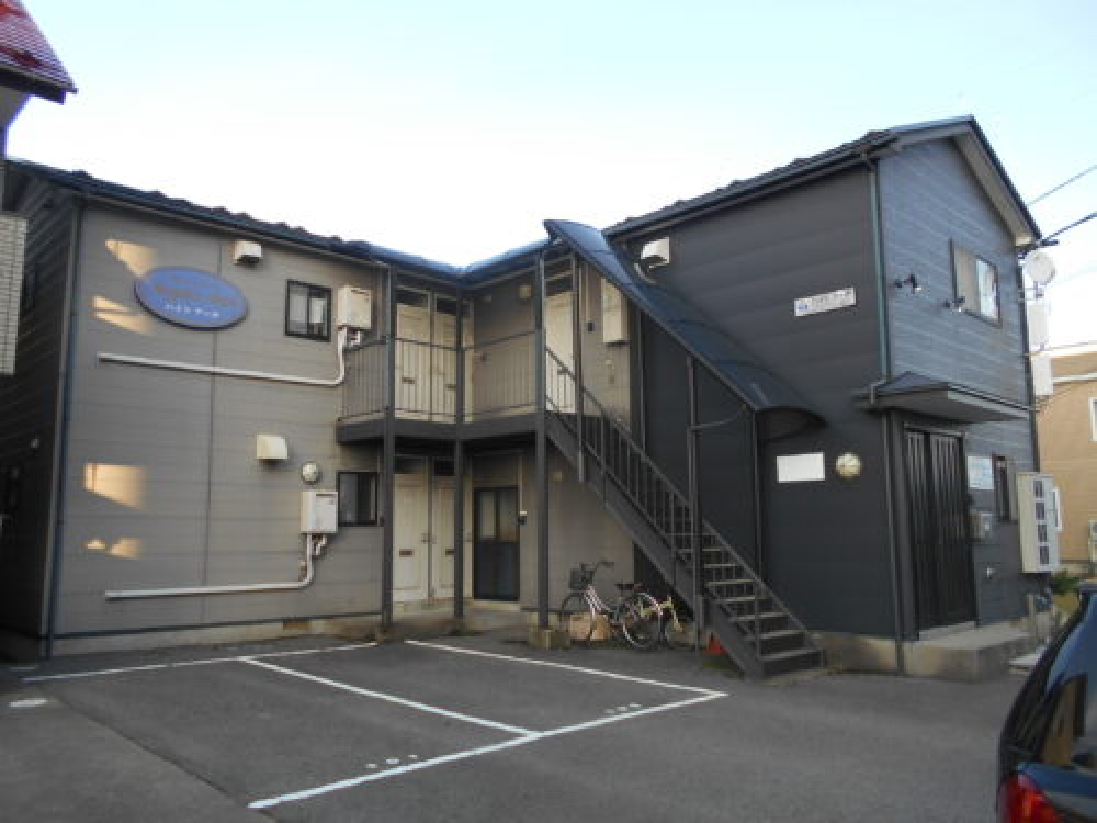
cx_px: 548
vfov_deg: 53.1
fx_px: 824
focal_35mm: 26
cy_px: 412
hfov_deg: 67.3
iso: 80
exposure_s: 1/160
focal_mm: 4.6
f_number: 3.2
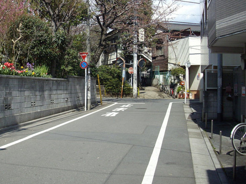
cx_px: 91
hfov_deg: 36.6
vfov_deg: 28.0
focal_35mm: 52
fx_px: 370
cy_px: 74
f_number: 5.6
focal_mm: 6.2
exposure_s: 1/250
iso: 80
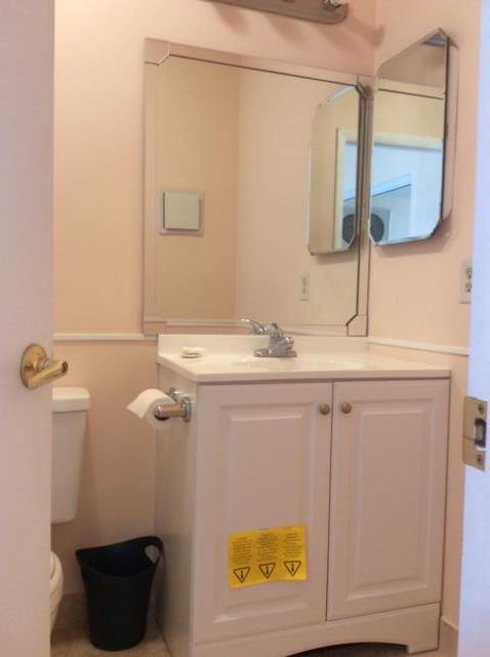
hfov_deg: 44.1
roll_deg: -1.6
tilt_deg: -2.7
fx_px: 606
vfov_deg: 56.9
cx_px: 245
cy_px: 328
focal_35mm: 32
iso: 64
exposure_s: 1/24
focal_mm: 3.3
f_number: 2.4
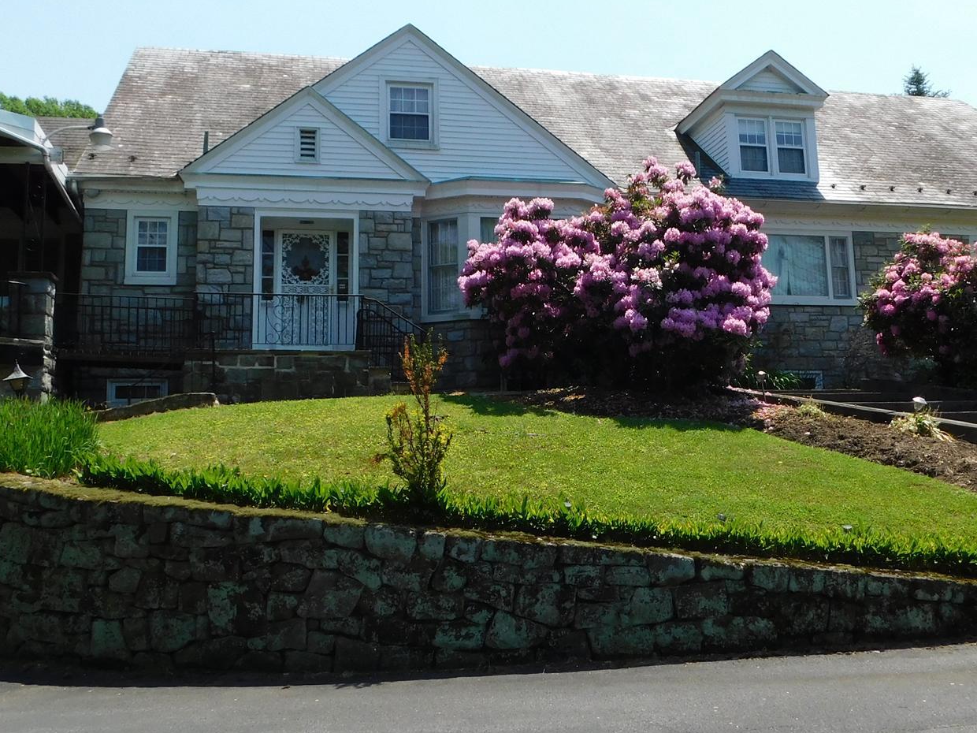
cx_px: 548
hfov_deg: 48.9
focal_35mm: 38
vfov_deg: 37.6
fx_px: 1073
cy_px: 307
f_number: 3
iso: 125
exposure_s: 1/1250
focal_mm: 4
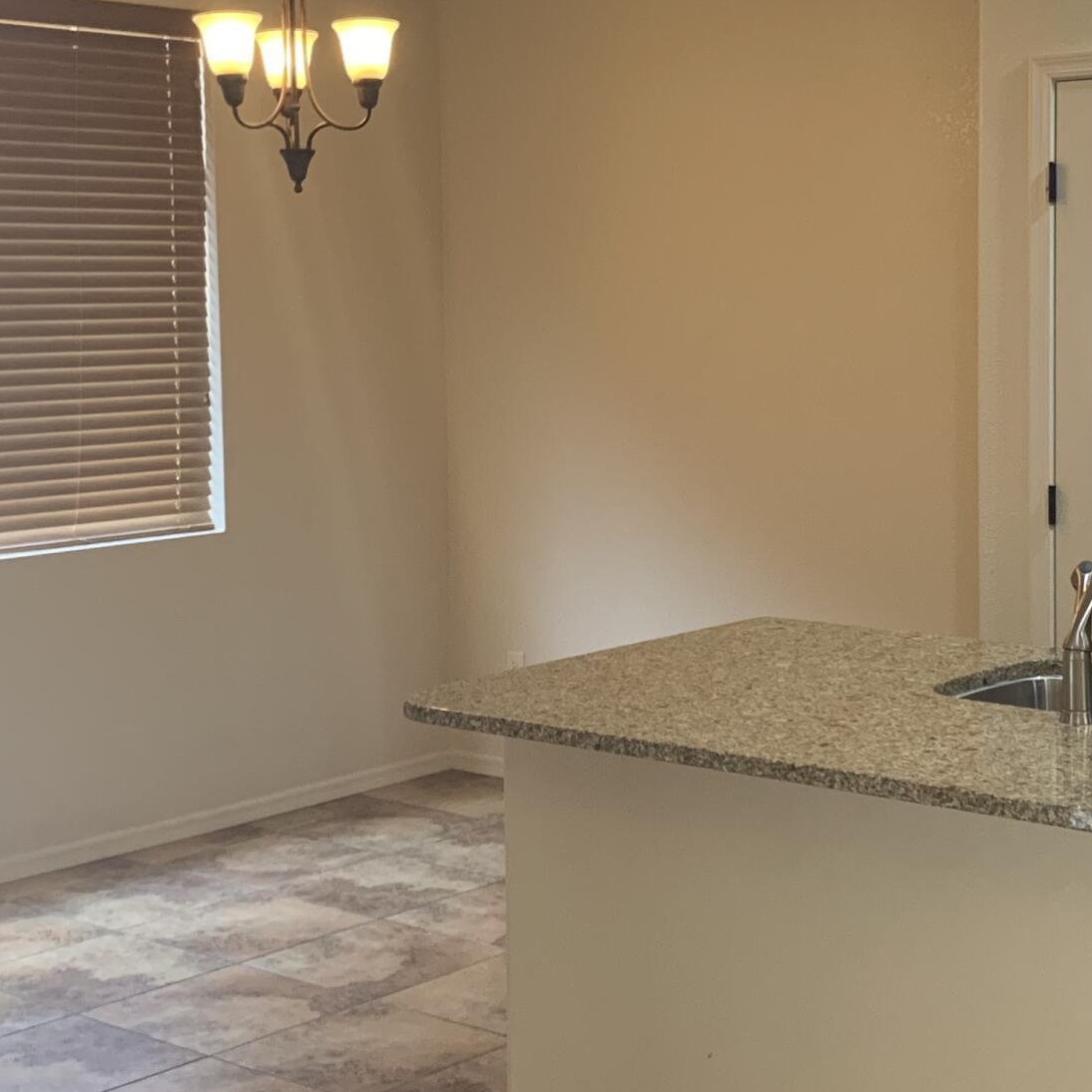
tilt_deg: -4.3
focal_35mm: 63
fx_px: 2248
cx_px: 714
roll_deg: -0.5
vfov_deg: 27.2
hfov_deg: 27.2
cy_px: 434
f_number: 1.8
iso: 125
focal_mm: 4.25
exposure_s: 1/60
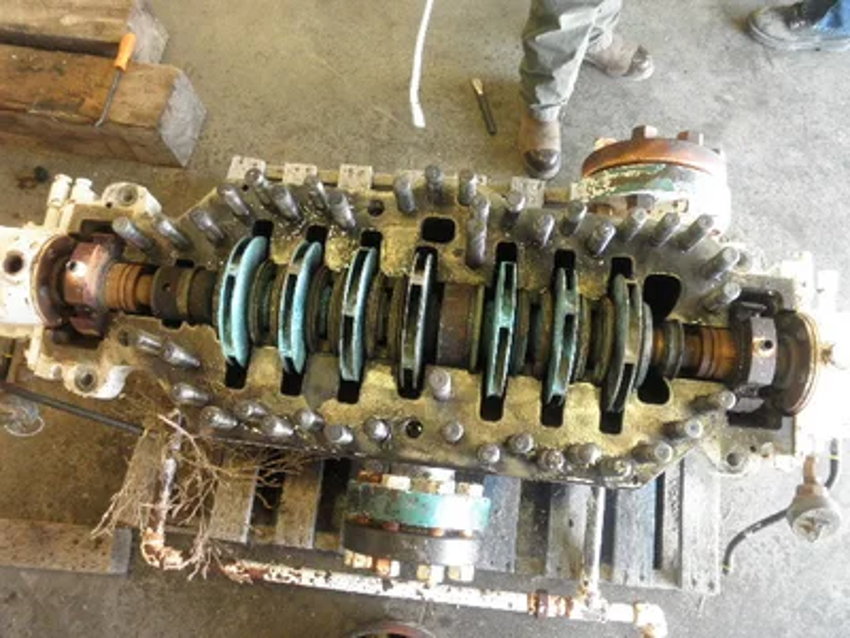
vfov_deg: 49.7
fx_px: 688
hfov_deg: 63.4
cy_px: 319
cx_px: 425
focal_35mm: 28
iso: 200
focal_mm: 5
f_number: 3
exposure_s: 1/30
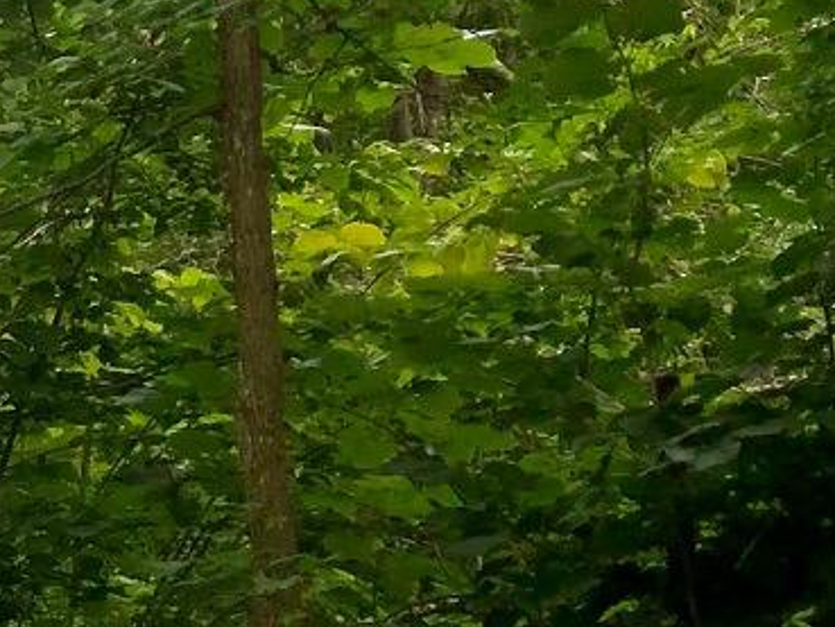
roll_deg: +1.5
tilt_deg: +7.0
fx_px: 3692
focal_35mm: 153
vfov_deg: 9.6
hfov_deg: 11.3
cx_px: -964
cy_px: 600
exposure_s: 1/500
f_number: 1.8
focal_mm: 3.99
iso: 20
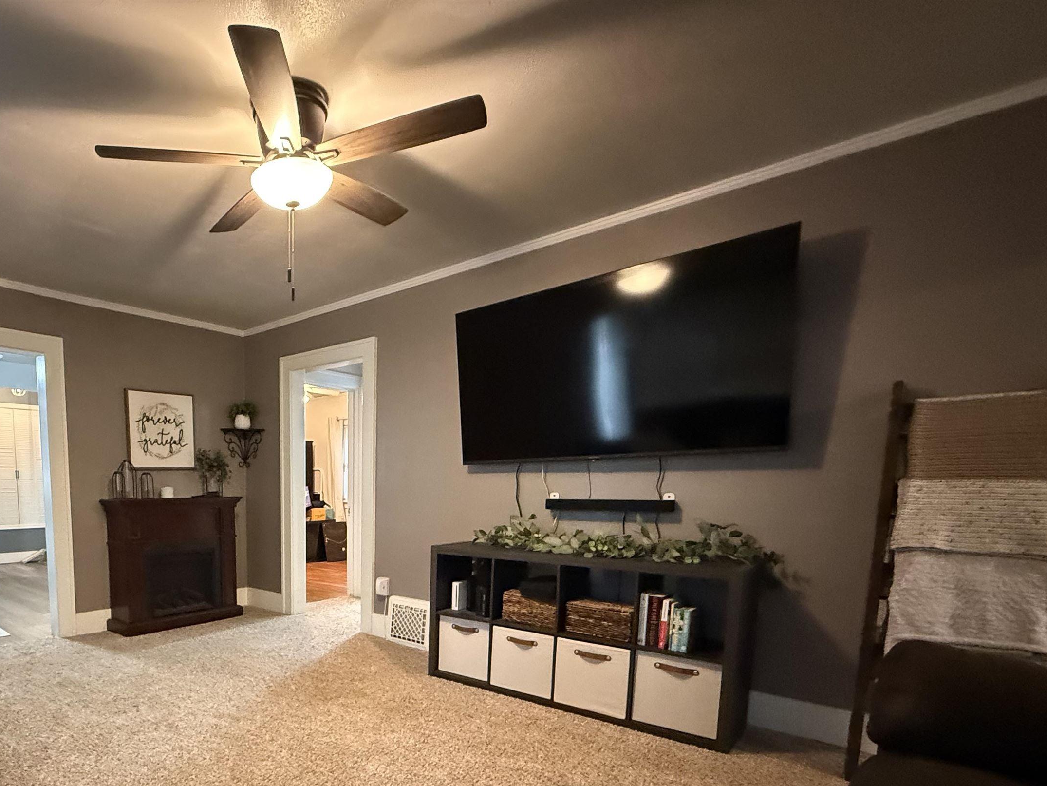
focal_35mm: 20
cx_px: 305
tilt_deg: -6.3
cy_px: 561
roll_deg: +0.5
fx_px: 605
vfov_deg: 63.2
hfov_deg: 77.6
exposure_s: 1/40
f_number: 2.2
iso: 1000
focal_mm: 2.22
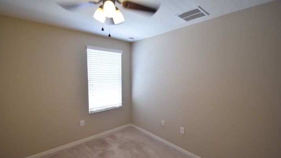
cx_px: 141
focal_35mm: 16
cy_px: 84
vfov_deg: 67.1
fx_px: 119
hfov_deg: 99.4
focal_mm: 10
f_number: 4
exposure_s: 1/60
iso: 450
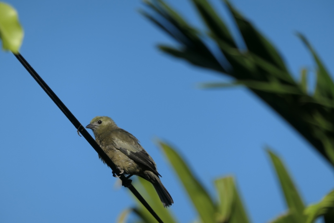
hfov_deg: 5.7
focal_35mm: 360
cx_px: 167
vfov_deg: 3.8
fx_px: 3339
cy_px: 112
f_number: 7.1
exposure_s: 1/400
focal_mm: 132
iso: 125
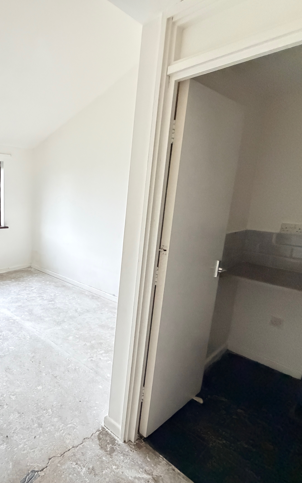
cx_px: 30
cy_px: 241
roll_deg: -0.6
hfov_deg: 52.4
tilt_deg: -10.9
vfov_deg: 85.1
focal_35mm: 20
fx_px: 263
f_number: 2.2
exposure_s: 1/60
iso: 1250
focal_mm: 2.22
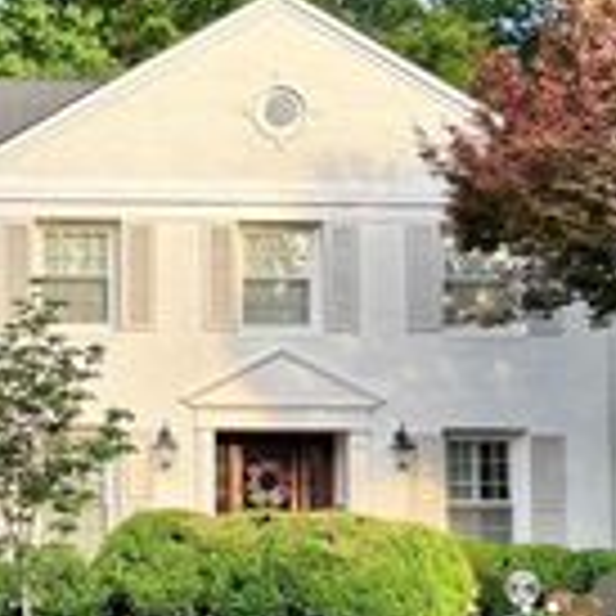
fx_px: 1691
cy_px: 461
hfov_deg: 19.9
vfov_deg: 20.5
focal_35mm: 84
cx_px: -36
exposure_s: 1/275
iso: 50
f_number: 1.6
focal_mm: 5.96
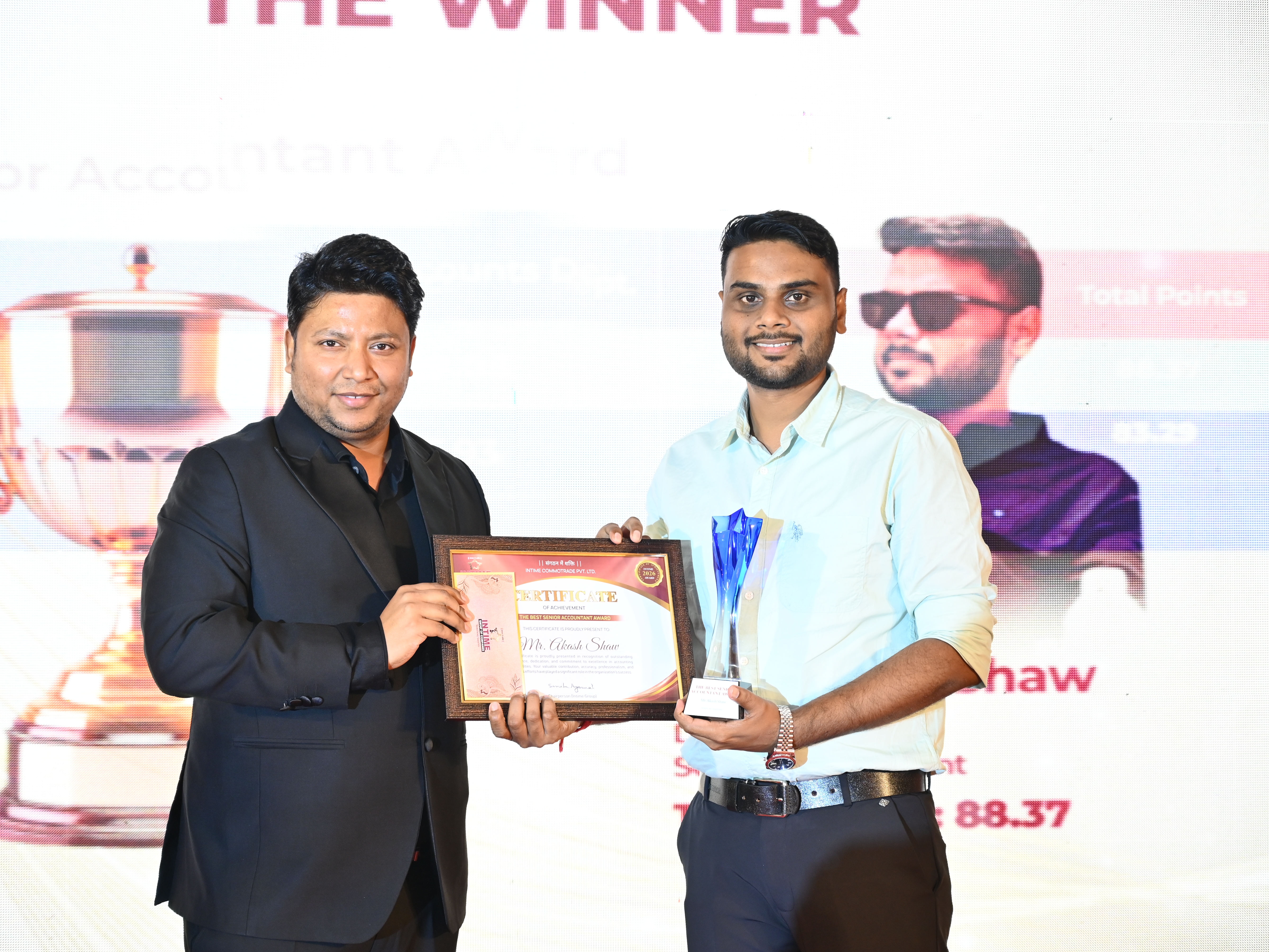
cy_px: 475
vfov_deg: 19.4
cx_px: 584
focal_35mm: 76
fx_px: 2786
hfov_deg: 25.7
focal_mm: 70
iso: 640
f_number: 4
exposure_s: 1/200
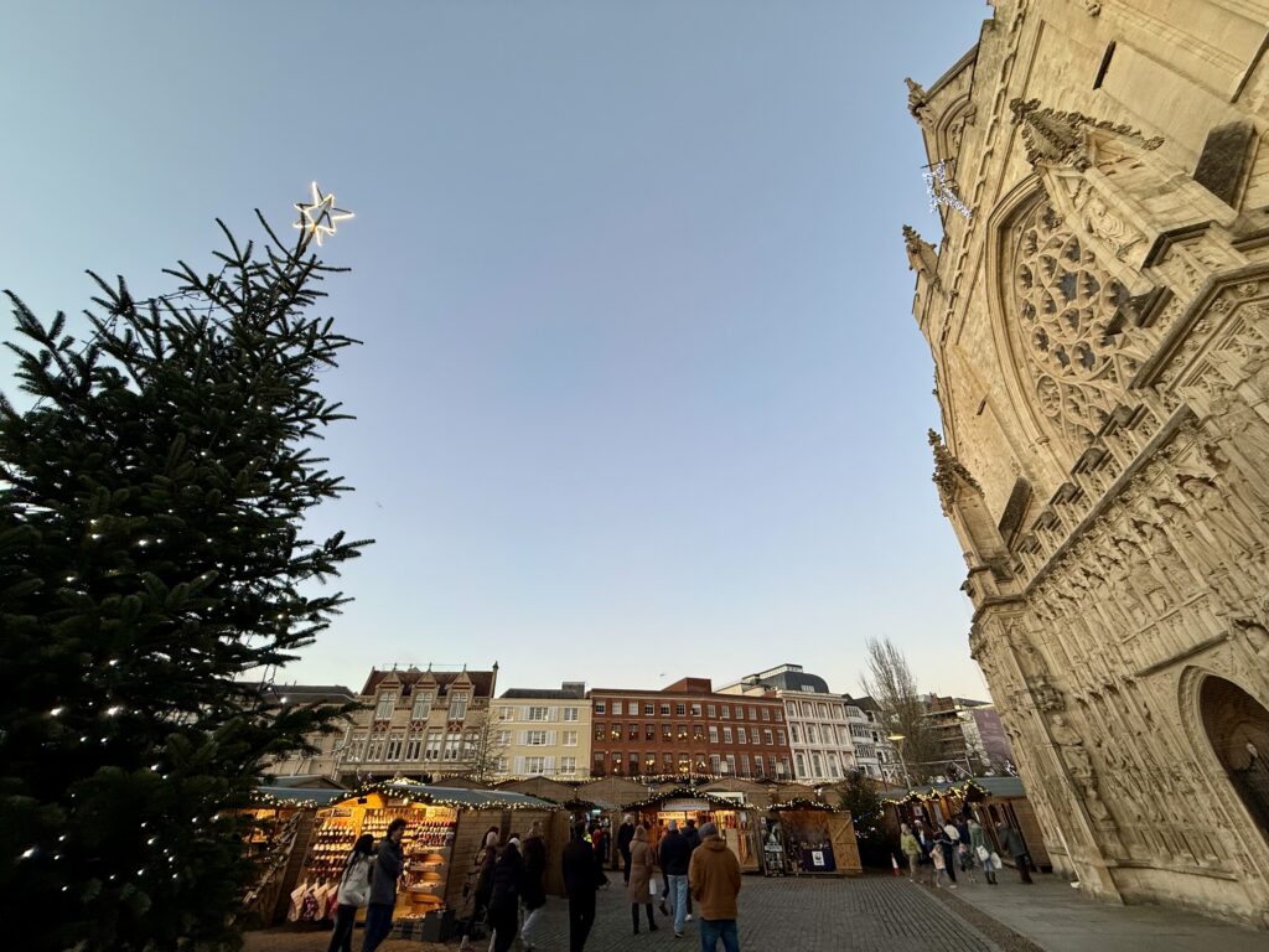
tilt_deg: +35.8
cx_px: 634
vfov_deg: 85.7
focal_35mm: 14
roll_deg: +0.3
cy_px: 476
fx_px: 513
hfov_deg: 102.1
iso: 125
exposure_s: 1/100
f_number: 2.2
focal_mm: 2.22
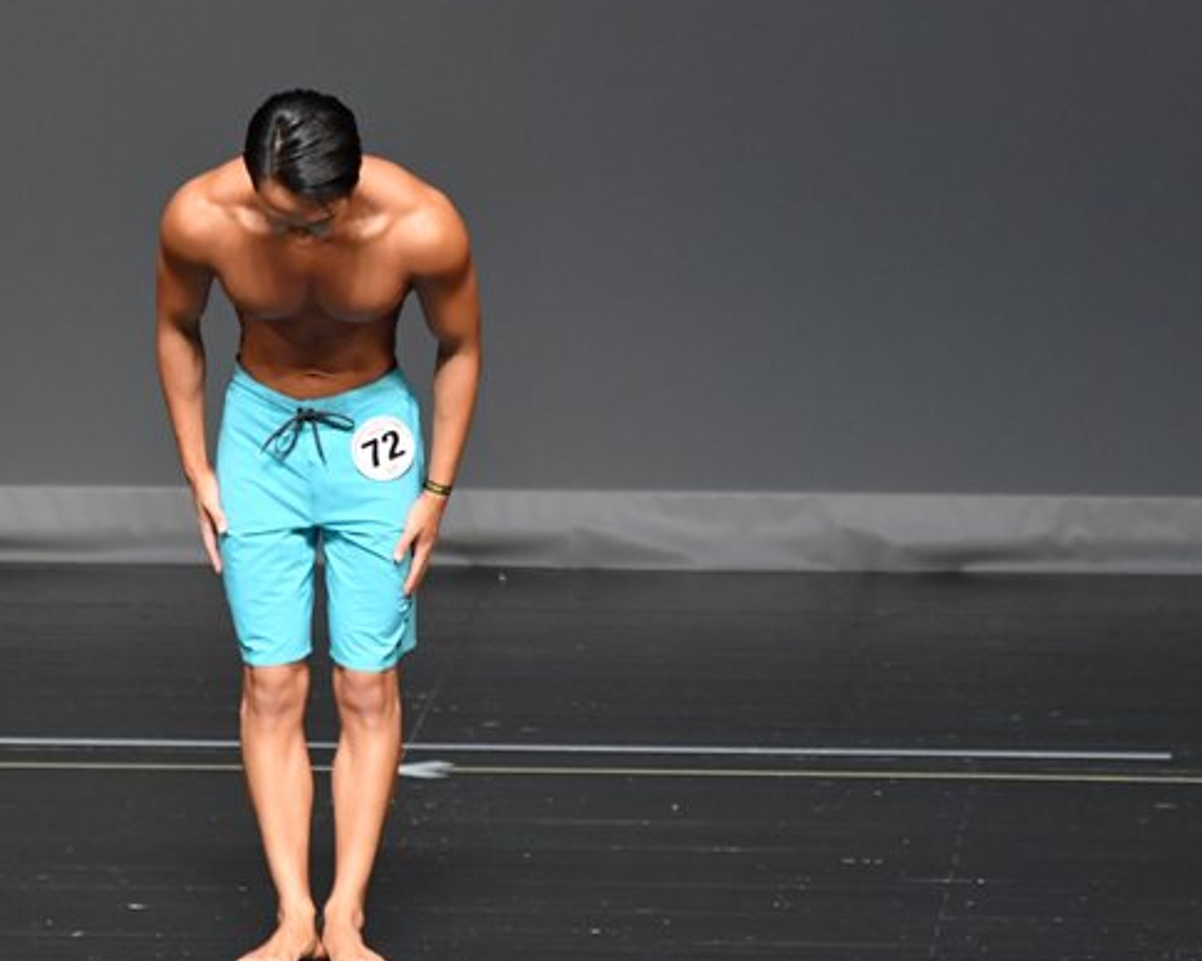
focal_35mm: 517
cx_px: 462
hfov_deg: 3.7
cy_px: 446
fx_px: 18392
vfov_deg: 3.0
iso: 3200
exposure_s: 1/400
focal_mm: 230
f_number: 5.6
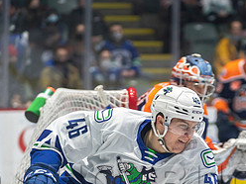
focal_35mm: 263
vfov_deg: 5.6
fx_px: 1869
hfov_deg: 7.5
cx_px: 206
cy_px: 172
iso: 1600
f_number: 2.8
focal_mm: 117
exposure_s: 1/800
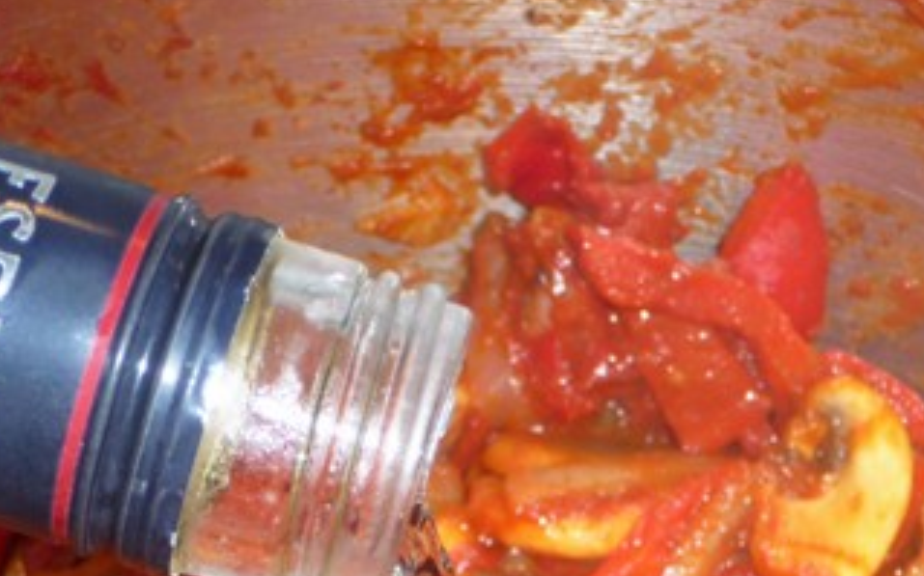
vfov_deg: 8.0
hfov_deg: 12.8
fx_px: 4128
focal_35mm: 164
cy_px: 492
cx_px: 377
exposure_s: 1/40
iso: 100
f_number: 4.6
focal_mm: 13.1
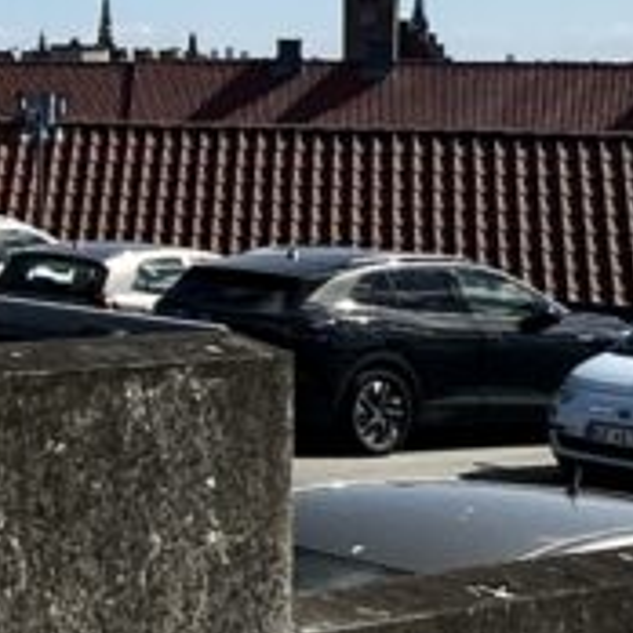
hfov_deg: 12.5
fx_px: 2255
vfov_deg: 15.8
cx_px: -895
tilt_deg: +0.5
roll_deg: -0.6
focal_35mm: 109
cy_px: 51
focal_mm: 2.22
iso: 50
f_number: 2.2
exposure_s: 1/2618
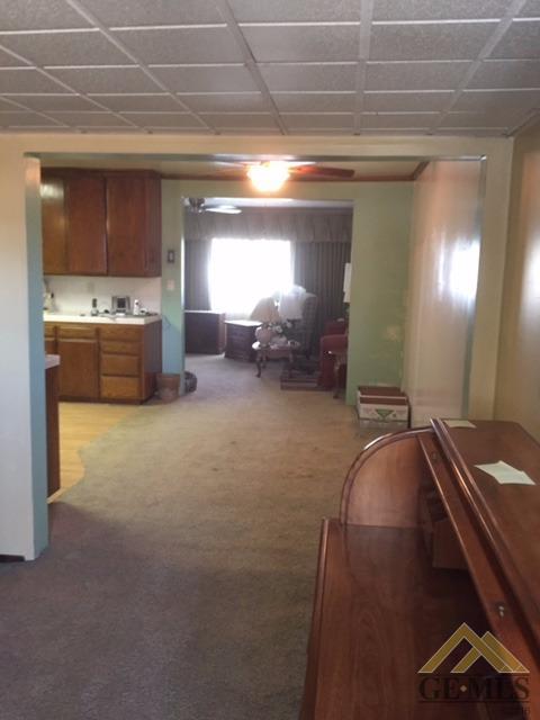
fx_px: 603
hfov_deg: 48.2
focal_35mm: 29
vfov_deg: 61.7
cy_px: 360
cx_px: 270
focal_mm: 4.15
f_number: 2.2
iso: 250
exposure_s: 1/15
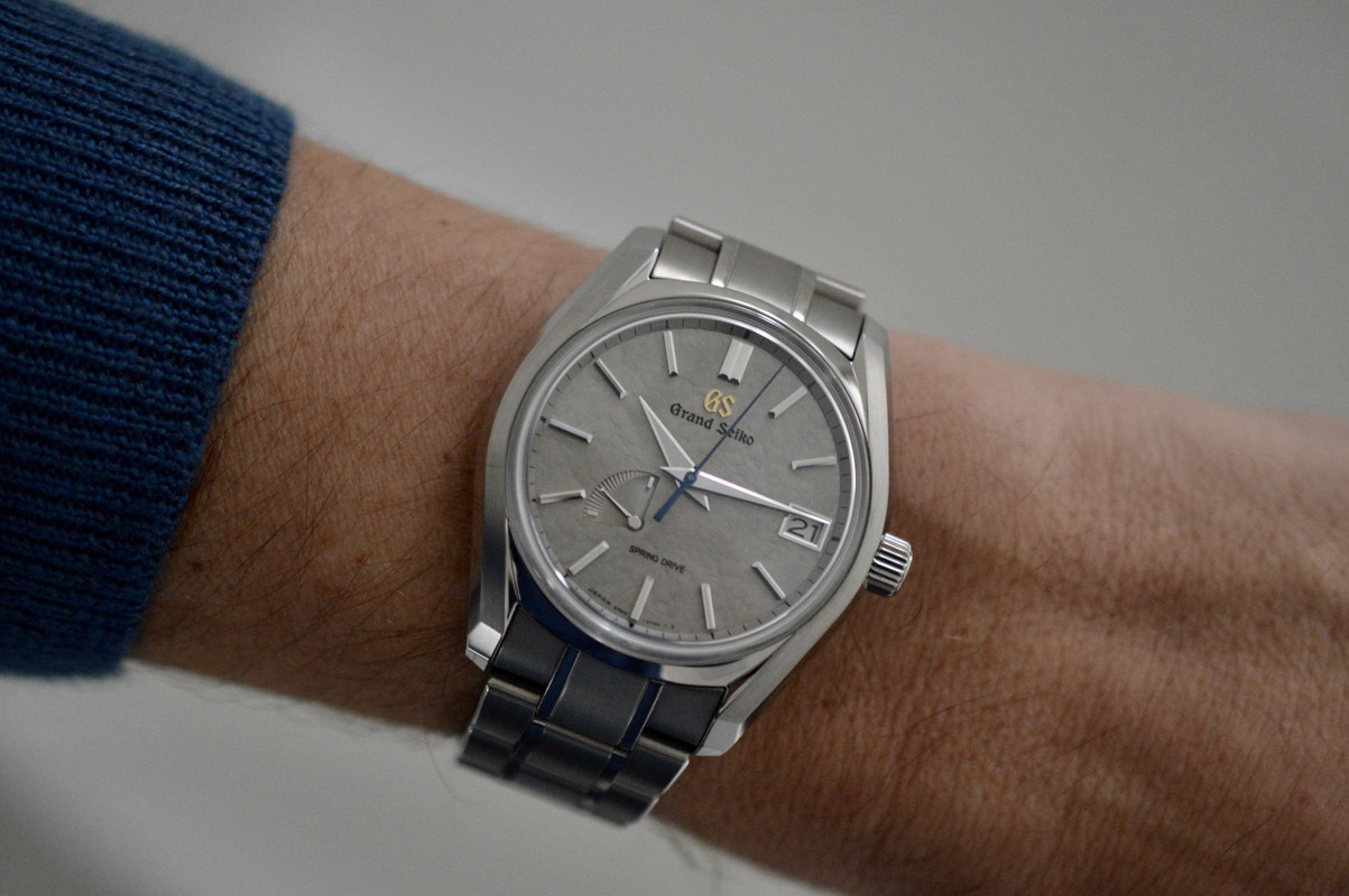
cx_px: 674
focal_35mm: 60
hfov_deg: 33.4
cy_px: 448
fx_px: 2246
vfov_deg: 22.6
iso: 2500
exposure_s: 1/60
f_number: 3
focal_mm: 40
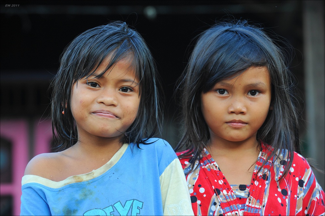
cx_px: 162
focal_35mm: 130
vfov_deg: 10.5
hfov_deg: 15.8
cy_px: 108
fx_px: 1173
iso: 500
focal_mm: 130
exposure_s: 1/100
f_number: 6.3
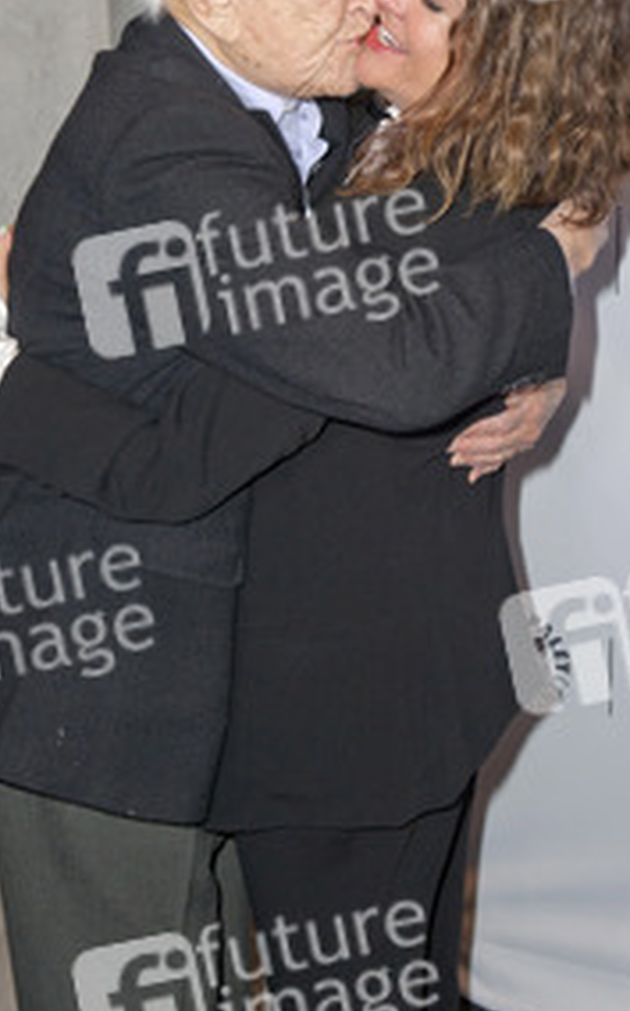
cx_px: 361
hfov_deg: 18.8
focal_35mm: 69
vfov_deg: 29.8
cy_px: 452
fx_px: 1899
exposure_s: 1/400
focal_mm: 48
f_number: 4.5
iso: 500
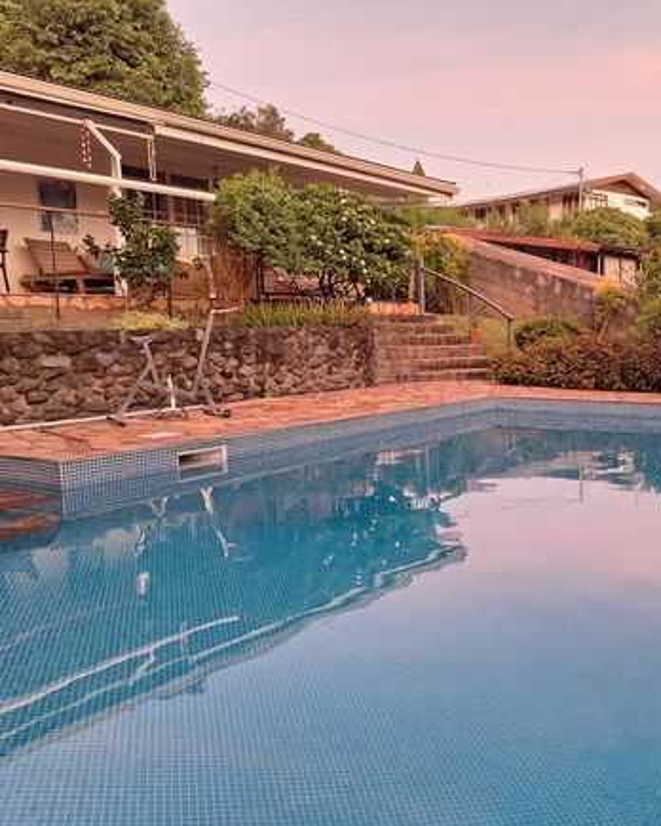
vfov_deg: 57.2
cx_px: 479
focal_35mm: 31
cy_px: 422
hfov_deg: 45.8
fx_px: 758
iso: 160
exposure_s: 1/50
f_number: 1.8
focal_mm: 5.54
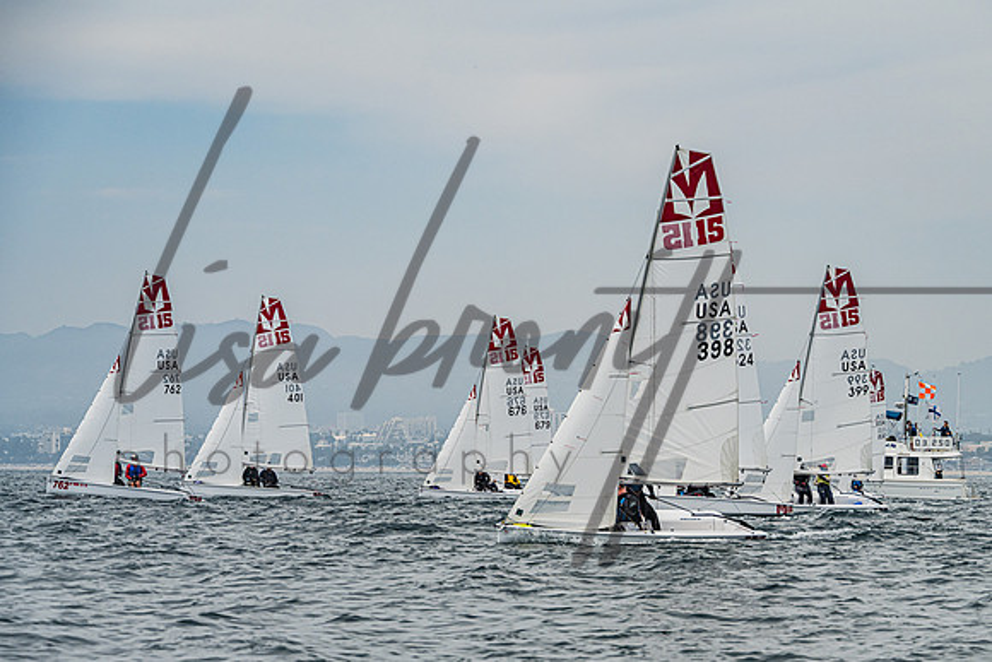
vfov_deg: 8.6
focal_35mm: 160
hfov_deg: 12.8
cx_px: 582
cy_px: 404
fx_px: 4405
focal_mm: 130
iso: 500
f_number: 7.1
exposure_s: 1/4000
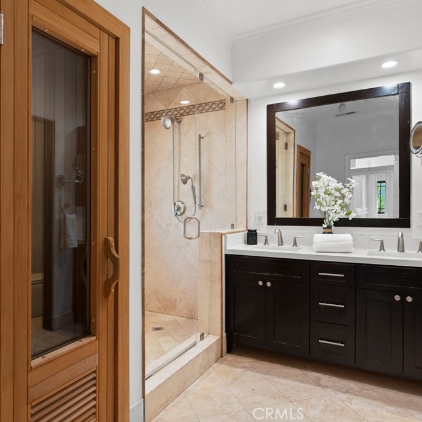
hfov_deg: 60.7
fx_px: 359
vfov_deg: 60.9
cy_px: 208
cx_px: 183
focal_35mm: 26
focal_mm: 20
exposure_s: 1/2
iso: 250
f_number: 8
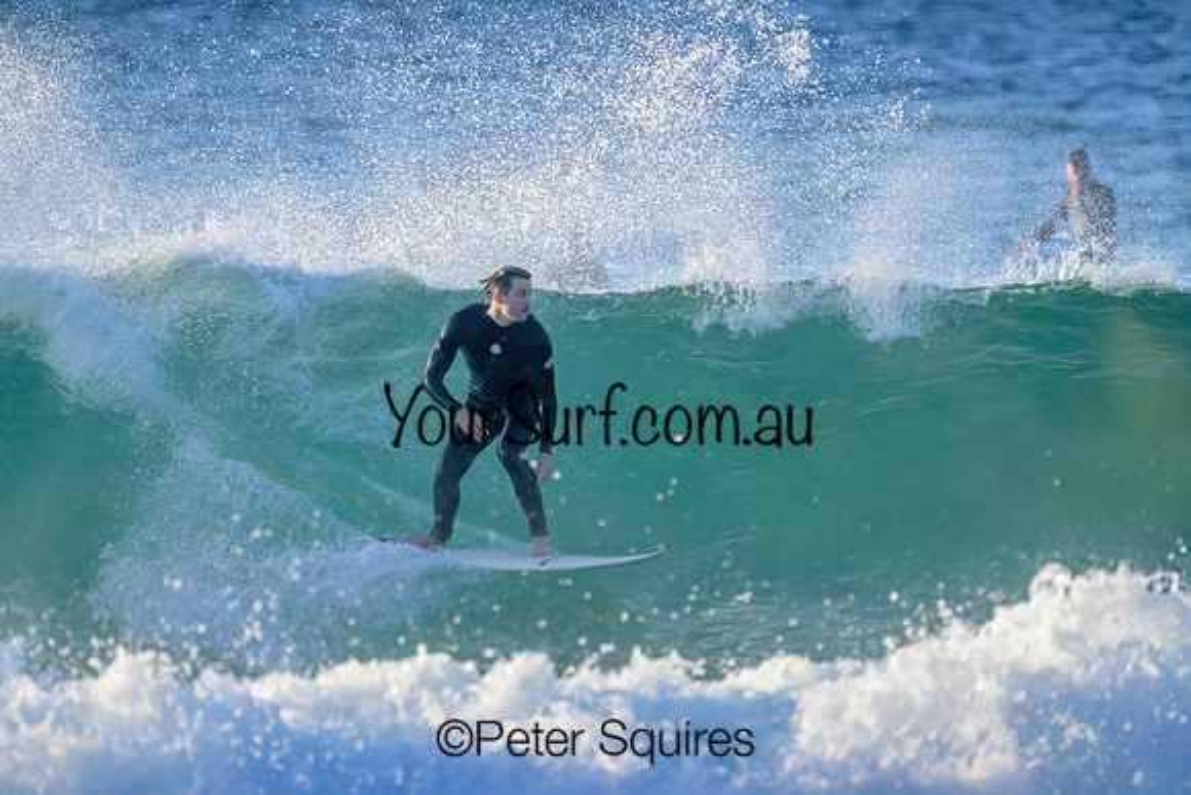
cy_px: 398
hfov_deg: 2.6
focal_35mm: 800
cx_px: 596
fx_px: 26472
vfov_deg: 1.7
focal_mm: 800
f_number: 11
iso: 2500
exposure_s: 1/2000
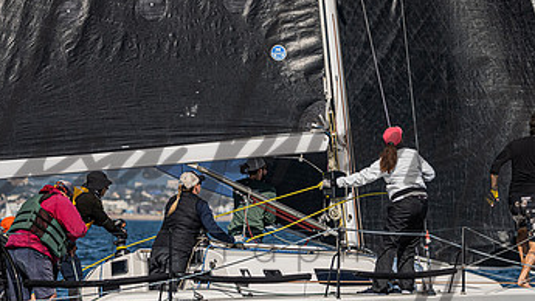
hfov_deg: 8.3
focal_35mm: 259
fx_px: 3674
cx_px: 332
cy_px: 133
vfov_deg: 4.7
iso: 400
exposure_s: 1/8000
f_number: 4.8
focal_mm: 145
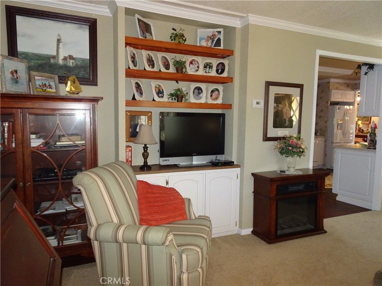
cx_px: 191
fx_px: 265
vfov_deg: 56.8
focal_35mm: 24
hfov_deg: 71.6
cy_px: 143
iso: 640
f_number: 3.5
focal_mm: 4.1
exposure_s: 1/30
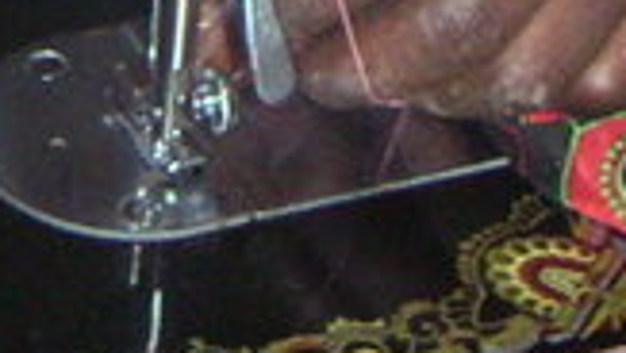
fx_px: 4319
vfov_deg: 4.5
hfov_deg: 8.3
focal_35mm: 260
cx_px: 196
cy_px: -606
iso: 160
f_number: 2.8
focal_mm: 6
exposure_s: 1/50
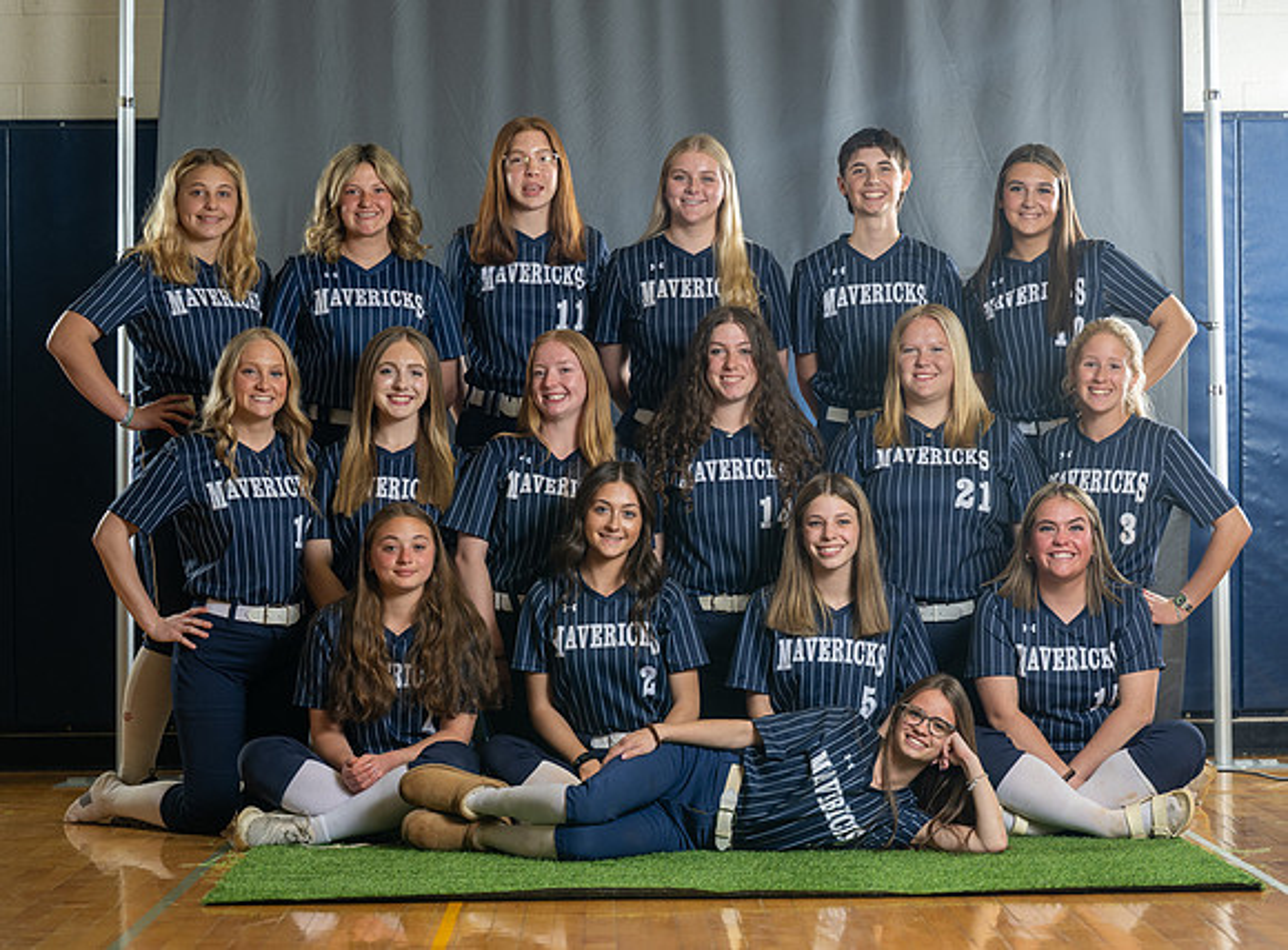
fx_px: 4083
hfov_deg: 17.9
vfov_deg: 13.3
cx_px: 790
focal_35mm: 110
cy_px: 575
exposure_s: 1/200
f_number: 2.8
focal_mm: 76
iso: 200
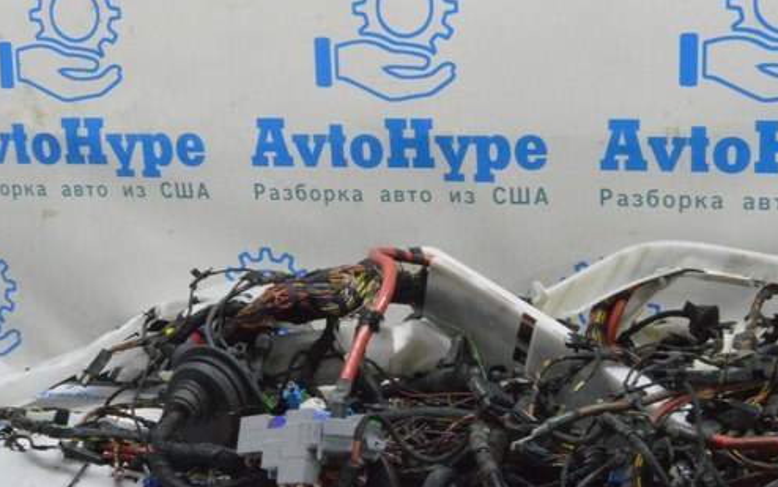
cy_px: 247
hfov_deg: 35.6
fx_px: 1209
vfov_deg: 22.8
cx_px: 465
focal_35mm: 57
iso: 6400
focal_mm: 18
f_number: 20
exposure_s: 1/20
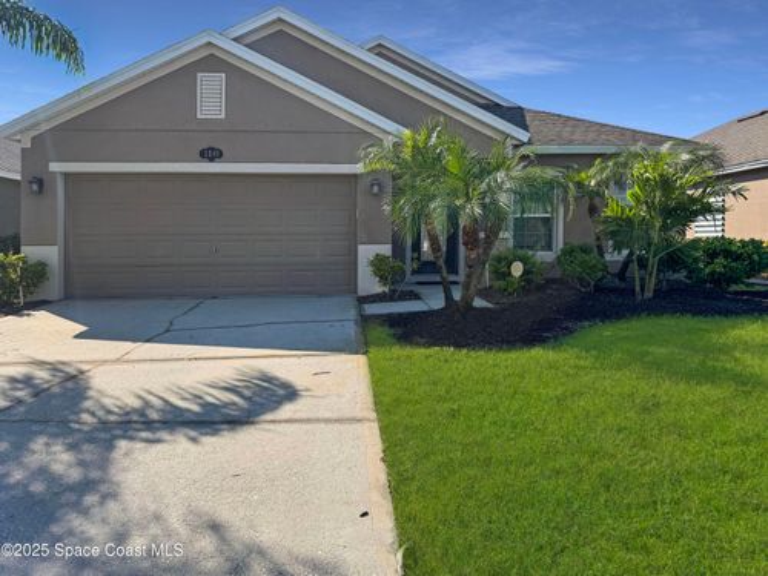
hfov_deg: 71.6
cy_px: 288
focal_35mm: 24
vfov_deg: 56.8
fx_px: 532
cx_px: 384
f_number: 1.78
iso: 80
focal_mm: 6.76
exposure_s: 1/4049
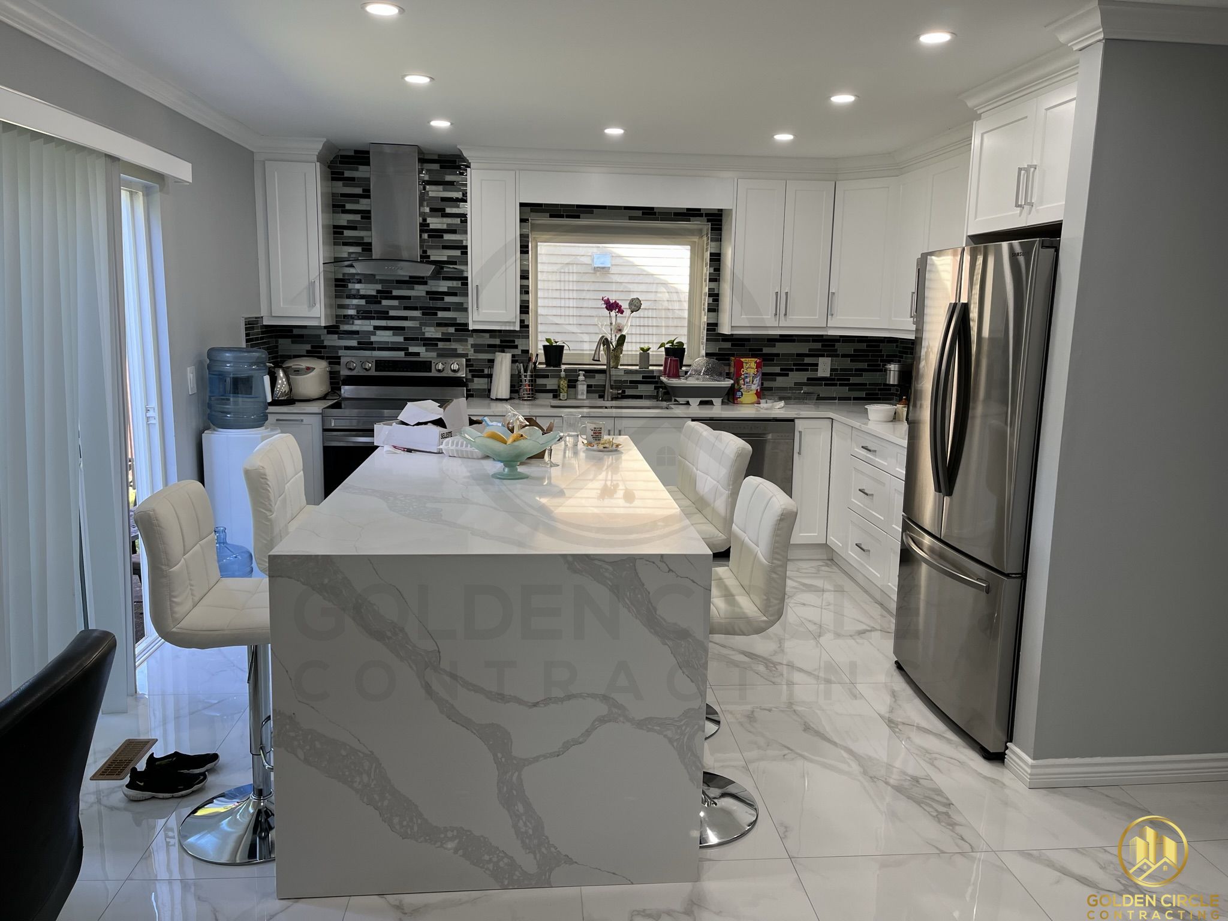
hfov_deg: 67.3
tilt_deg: -9.7
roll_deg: -0.9
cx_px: 614
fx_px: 922
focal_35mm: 26
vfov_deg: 53.1
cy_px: 460
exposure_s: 1/120
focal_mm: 5.1
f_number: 1.6
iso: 50
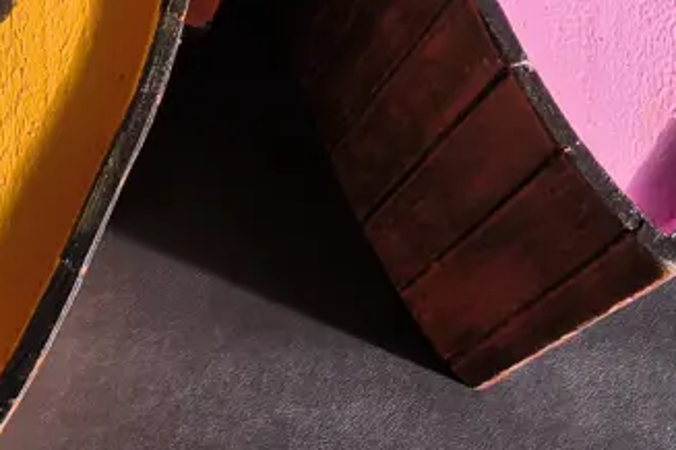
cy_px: -62
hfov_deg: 21.7
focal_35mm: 88
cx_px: -93
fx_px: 1652
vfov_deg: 15.1
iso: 32
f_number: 2
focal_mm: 2.87
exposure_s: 1/564
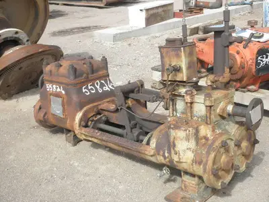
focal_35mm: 44
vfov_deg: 32.9
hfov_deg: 42.9
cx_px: 134
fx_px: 342
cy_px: 101
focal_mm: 7.9
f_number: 3.4
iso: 64
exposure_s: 1/320
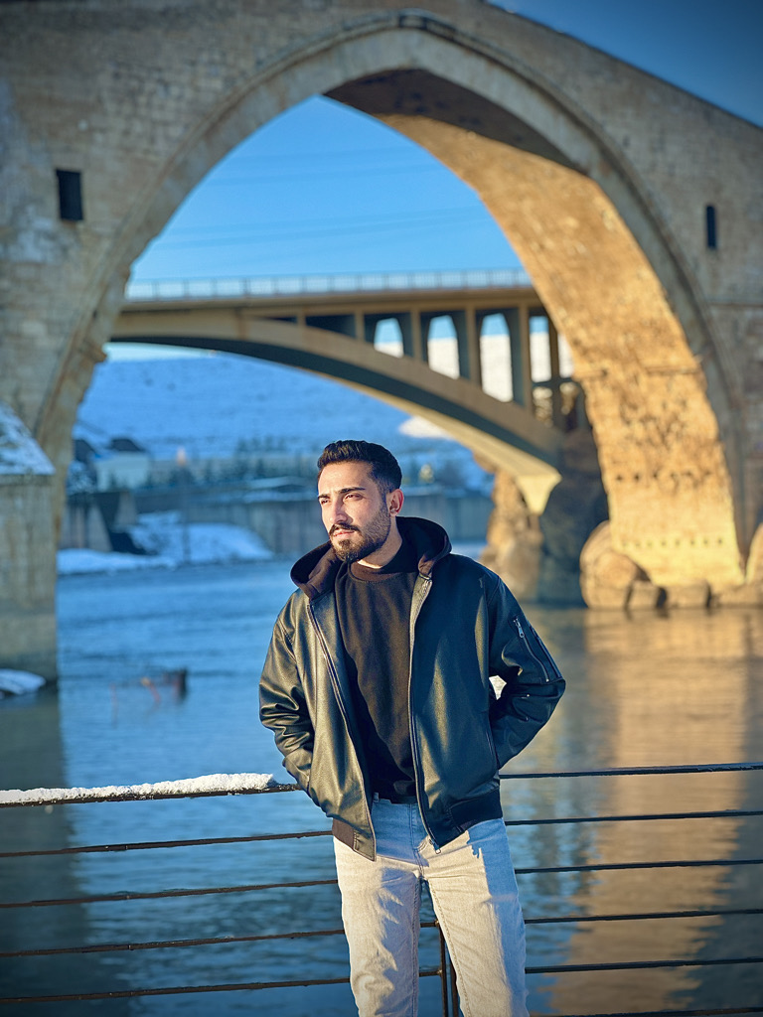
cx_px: 382
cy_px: 508
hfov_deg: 19.1
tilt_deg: +2.3
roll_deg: +1.6
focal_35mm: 77
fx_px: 2263
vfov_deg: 25.3
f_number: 2.8
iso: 25
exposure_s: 1/192
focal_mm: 9
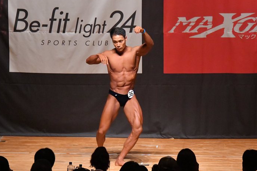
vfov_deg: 5.7
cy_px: 91
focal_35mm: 243
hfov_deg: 8.5
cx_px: 115
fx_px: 1734
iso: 12800
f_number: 5.6
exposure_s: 1/400
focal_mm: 145
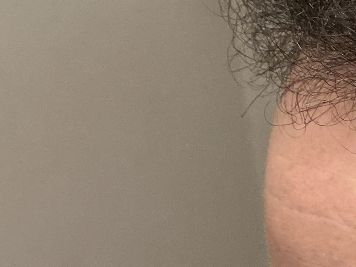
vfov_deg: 13.6
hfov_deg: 16.0
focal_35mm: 108
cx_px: 598
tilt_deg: -21.3
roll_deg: +0.1
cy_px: 30
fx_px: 1111
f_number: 1.8
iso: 125
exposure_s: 1/50
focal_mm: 3
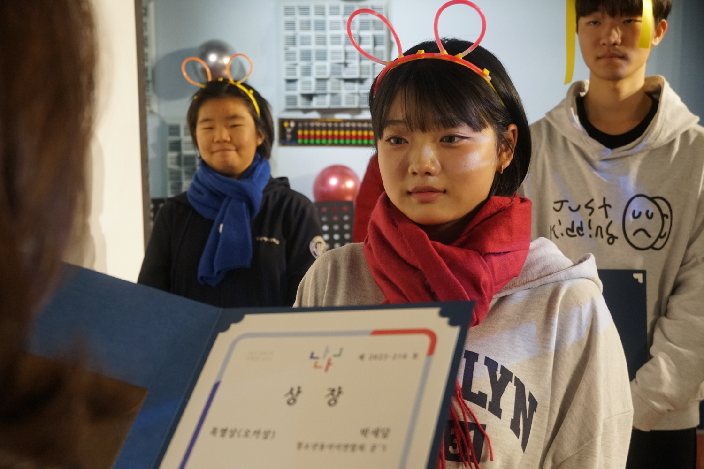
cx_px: 352
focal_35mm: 52
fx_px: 1027
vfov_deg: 25.8
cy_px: 234
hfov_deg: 37.9
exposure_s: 1/160
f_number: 4.5
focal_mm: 35
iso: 1600
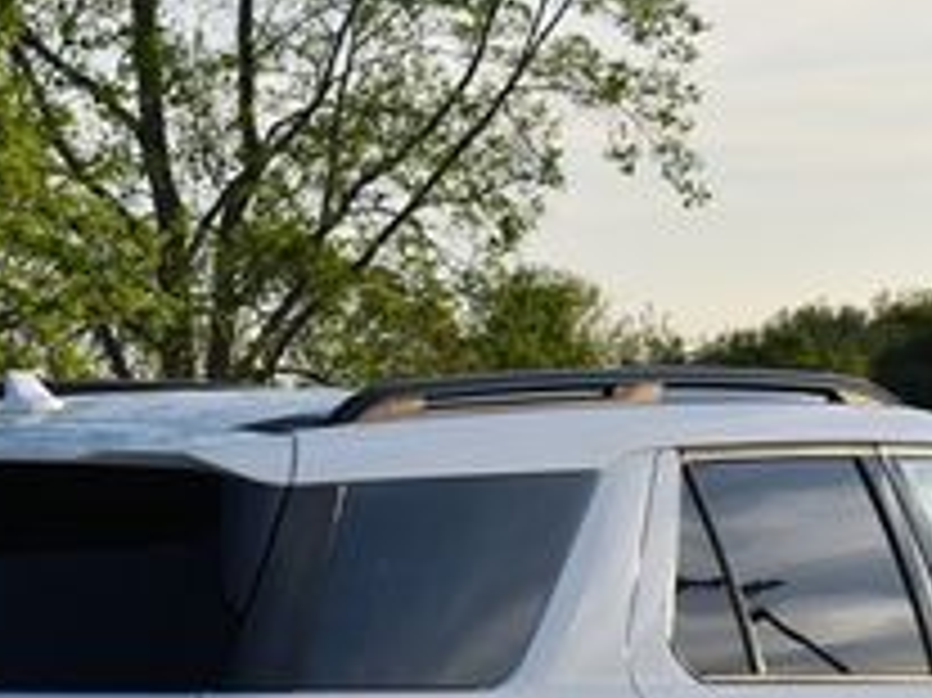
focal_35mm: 214
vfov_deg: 6.9
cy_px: 655
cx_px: 365
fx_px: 5758
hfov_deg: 9.3
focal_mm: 48
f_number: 8
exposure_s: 1/250
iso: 180
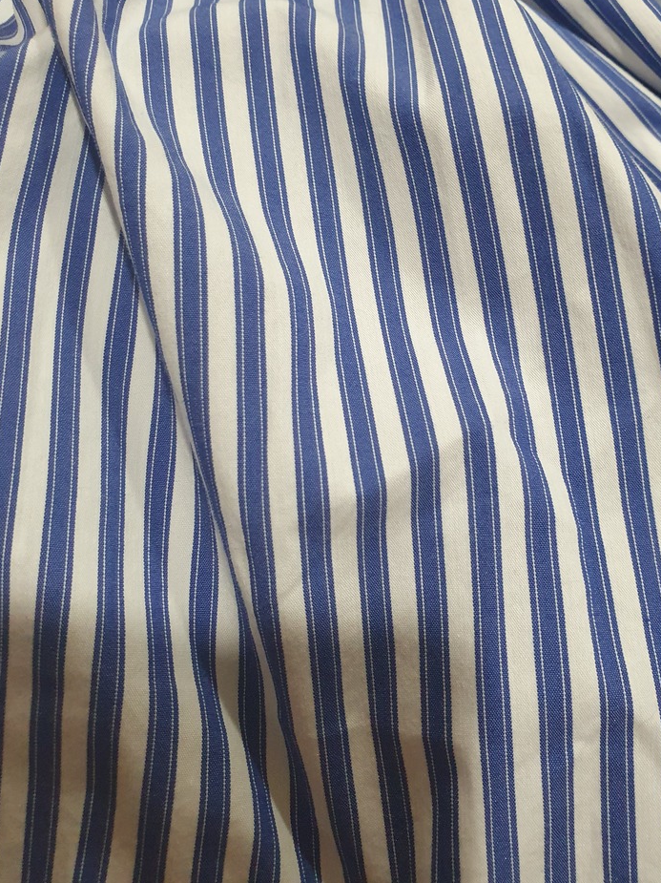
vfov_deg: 59.8
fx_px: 764
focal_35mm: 30
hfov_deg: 46.7
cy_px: 390
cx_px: 361
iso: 400
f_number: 2.4
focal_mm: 4.32
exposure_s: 1/40
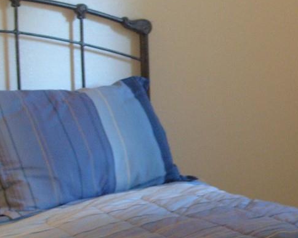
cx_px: 275
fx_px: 996
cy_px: 145
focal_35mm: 113
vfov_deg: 13.6
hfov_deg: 16.8
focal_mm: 7.8
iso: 200
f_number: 2.8
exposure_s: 1/6
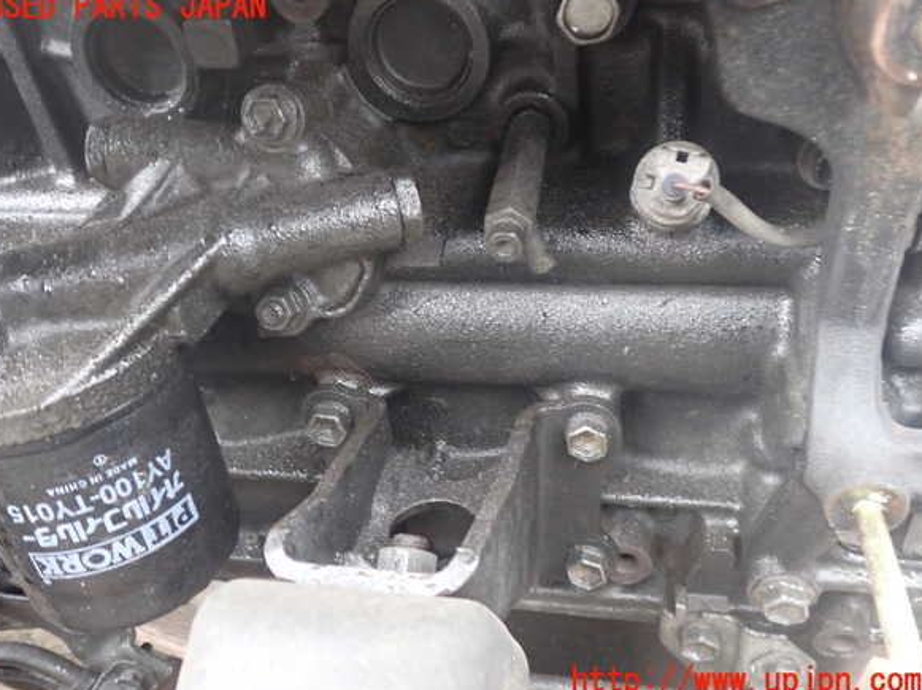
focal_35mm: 31
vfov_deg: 45.4
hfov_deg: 58.4
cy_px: 344
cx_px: 454
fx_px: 825
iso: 400
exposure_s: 1/30
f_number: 2.3
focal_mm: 5.4
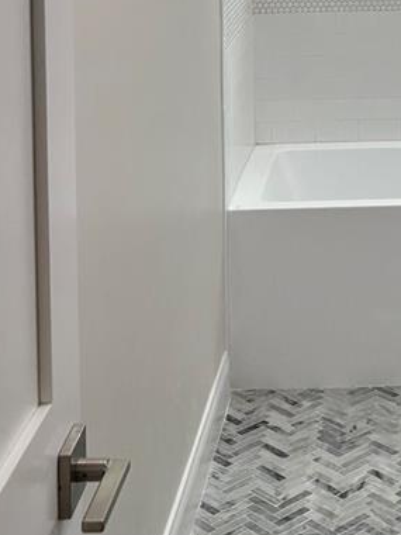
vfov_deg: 22.0
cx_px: 439
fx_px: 1267
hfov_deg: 17.4
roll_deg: +0.8
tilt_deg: -2.1
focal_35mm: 82
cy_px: -108
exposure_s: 1/120
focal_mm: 5.7
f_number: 1.5
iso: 40
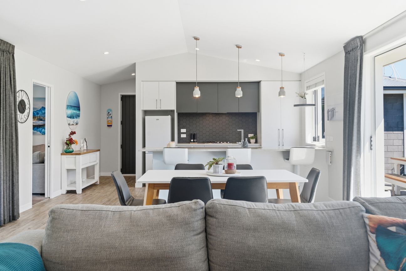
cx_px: 203
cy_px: 136
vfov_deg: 41.1
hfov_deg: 58.7
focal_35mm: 32
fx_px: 361
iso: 400
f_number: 8
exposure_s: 1/250
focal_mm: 32
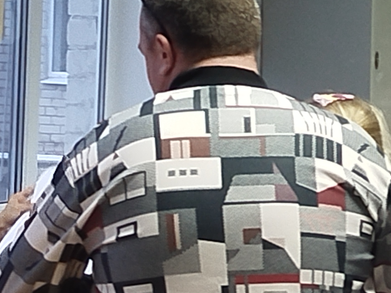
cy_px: 161
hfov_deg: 9.7
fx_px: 2305
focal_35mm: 204
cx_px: 254
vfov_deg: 7.3
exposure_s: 1/33
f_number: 1.7
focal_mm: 5.31
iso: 640
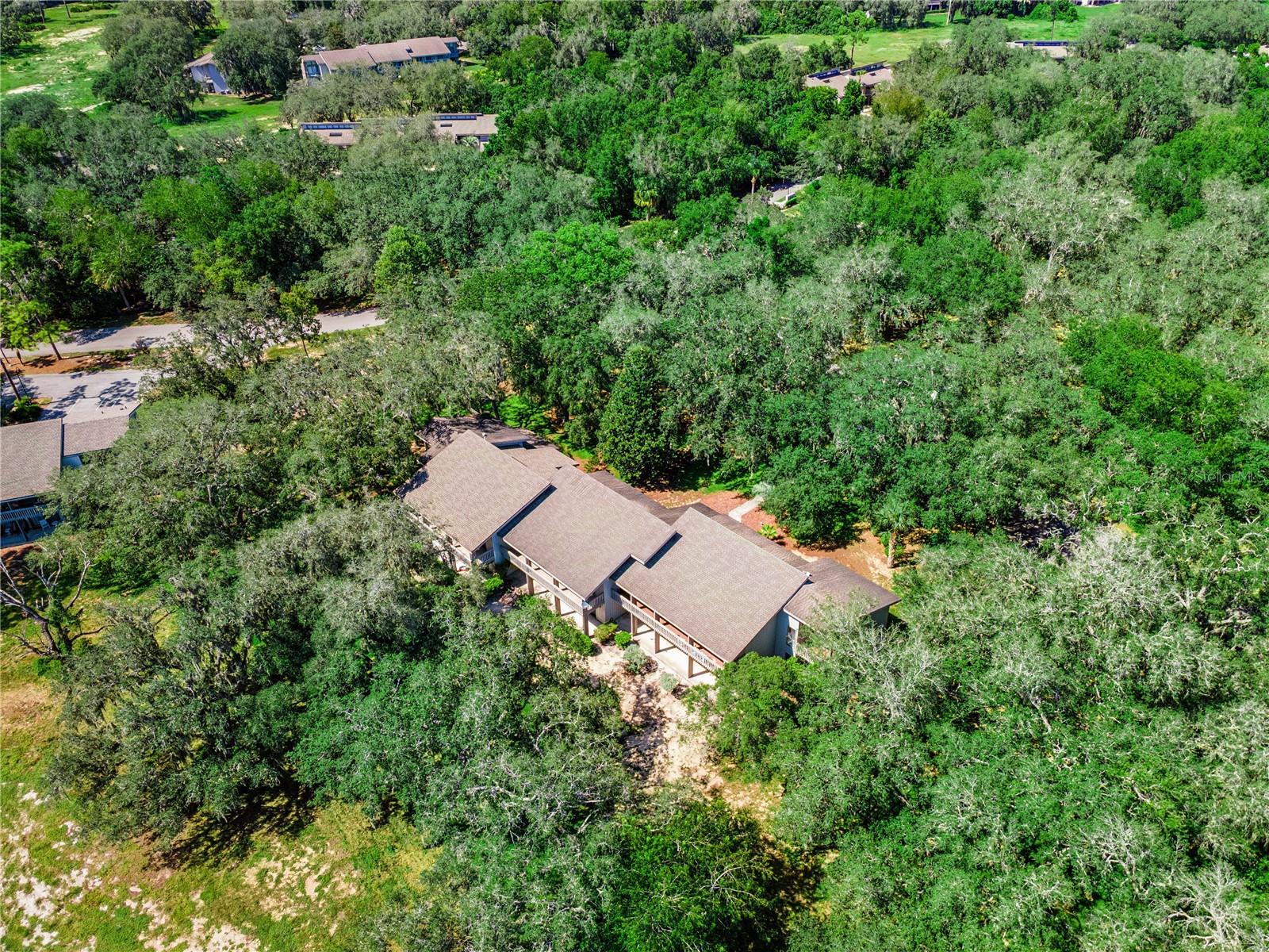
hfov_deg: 71.6
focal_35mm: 24
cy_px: 476
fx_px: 880
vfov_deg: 56.8
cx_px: 634
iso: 110
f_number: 2.8
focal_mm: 4.5
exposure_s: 1/250
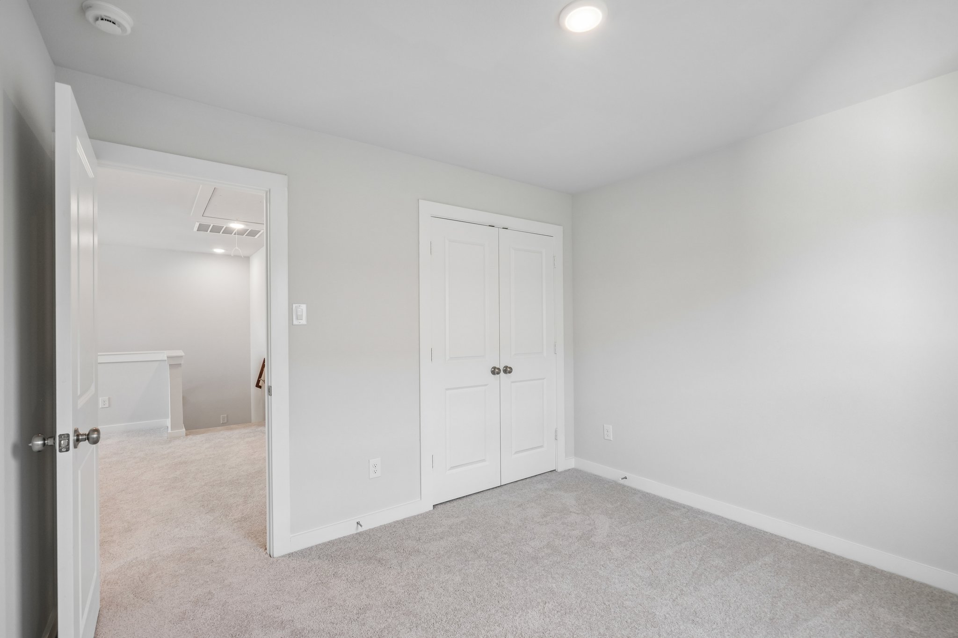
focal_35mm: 16
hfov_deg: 96.7
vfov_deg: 73.7
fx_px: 426
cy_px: 319
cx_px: 479
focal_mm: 16
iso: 400
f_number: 8
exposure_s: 1/25
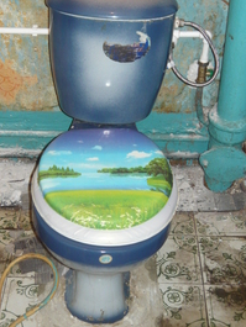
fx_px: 530
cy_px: 117
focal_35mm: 56
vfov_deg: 34.1
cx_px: 91
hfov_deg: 26.0
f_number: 2.8
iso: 160
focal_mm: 5.5
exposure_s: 1/30
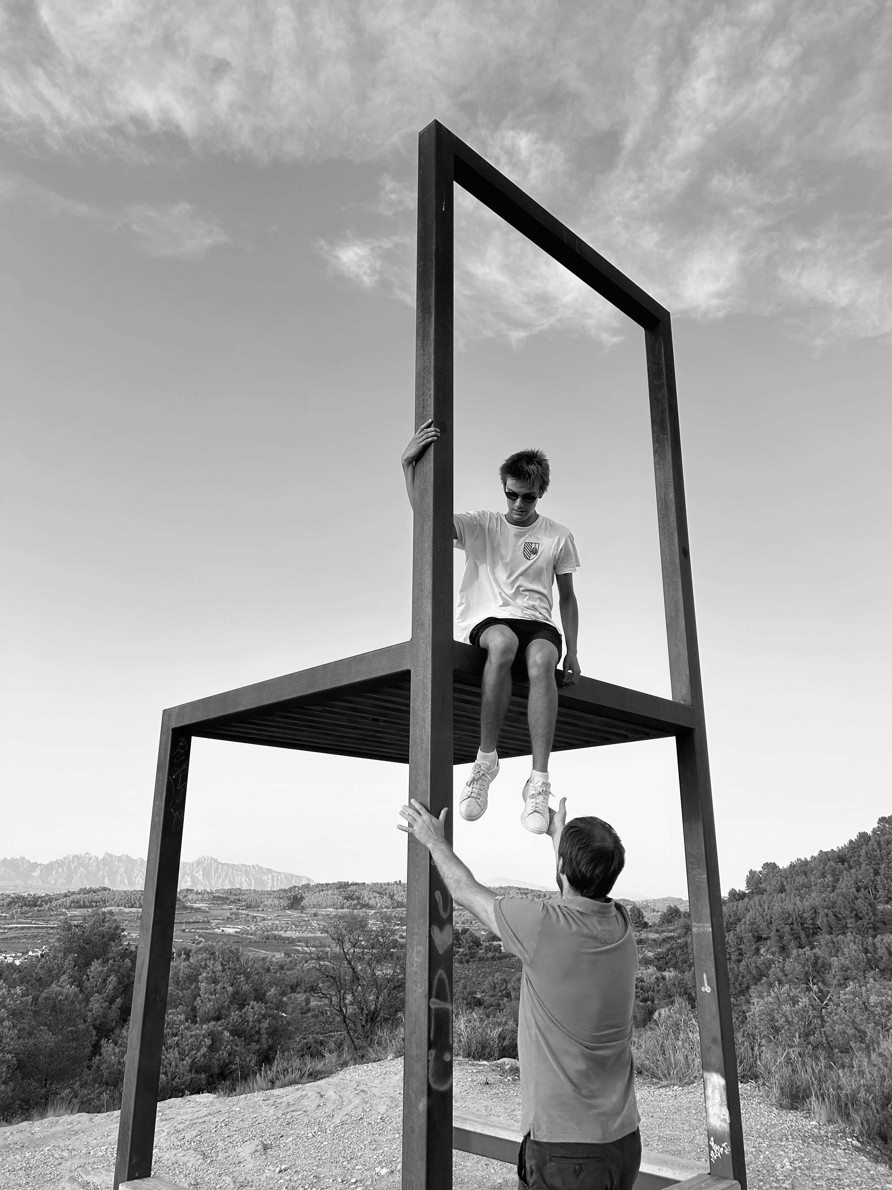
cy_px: 595
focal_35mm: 26
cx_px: 446
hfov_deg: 53.1
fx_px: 893
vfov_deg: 67.3
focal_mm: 5.7
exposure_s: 1/2045
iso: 50
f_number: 1.5
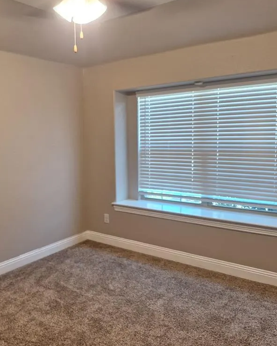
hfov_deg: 46.3
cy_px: 169
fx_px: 318
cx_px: 90
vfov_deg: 57.2
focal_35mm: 31
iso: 80
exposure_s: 1/40
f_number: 1.8
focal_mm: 5.54
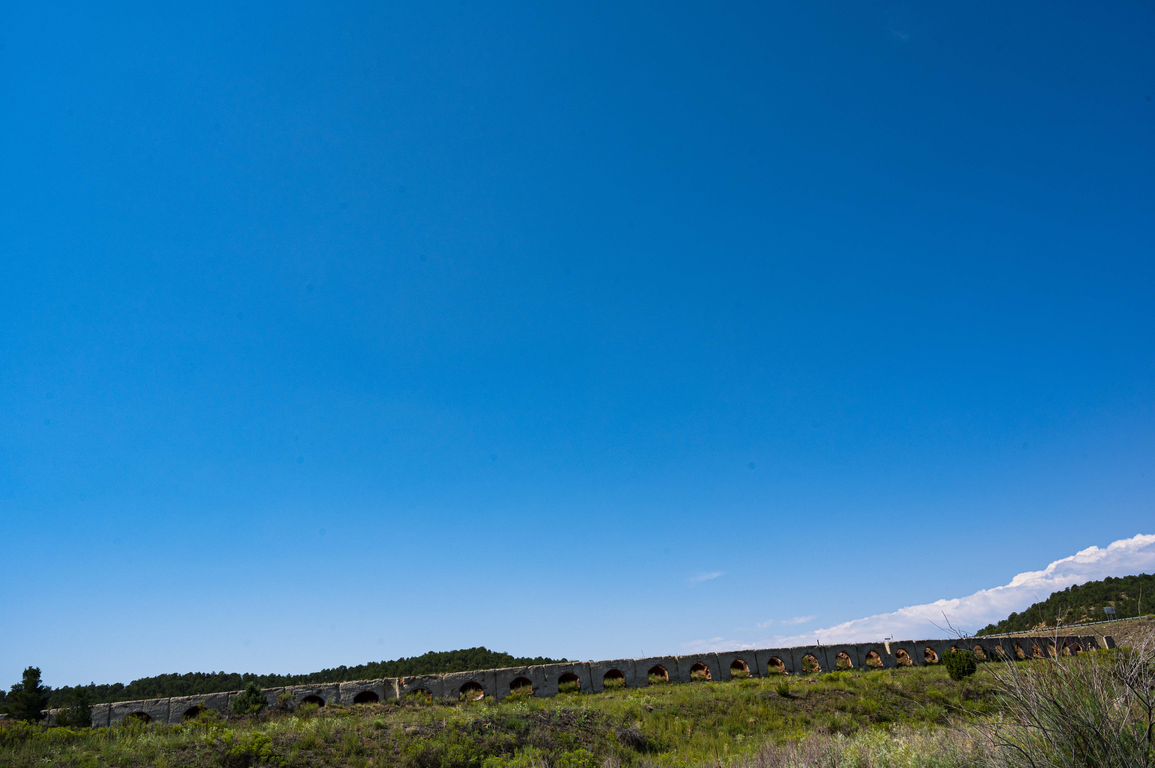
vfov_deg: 44.9
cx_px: 578
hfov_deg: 63.7
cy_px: 384
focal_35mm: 29
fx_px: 930
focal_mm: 29
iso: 200
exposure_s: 1/640
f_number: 11
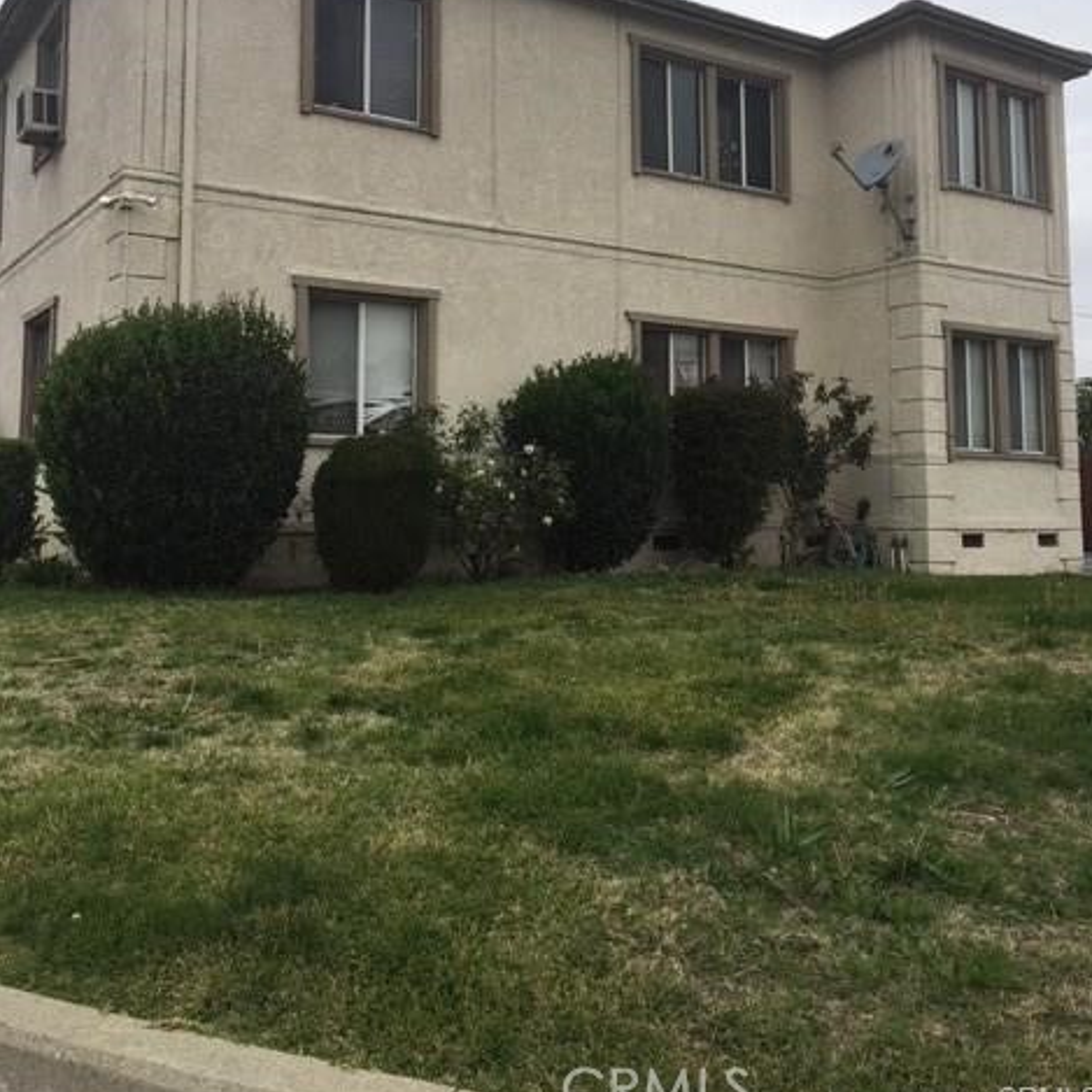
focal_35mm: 35
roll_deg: +0.6
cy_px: 377
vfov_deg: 46.6
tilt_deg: +7.0
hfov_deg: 47.2
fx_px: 1249
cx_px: 556
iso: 25
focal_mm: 4.15
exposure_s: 1/1304
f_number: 2.2
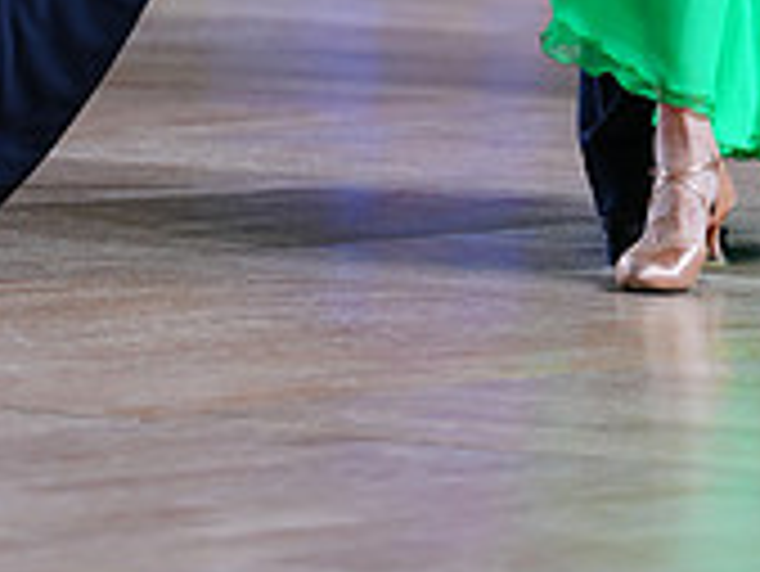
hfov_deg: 4.2
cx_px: 326
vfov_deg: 3.1
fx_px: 10414
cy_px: -622
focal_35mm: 474
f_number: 2.8
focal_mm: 144
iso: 500
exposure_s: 1/500
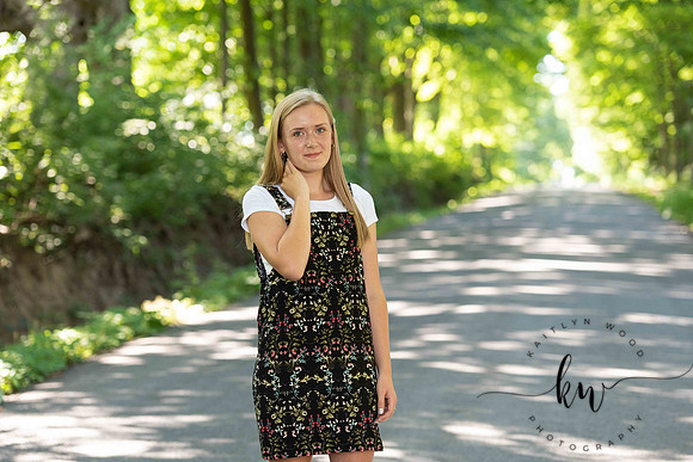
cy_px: 231
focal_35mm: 110
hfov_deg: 18.6
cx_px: 346
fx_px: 2118
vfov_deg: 12.5
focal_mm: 110
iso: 640
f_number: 3.5
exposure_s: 1/200
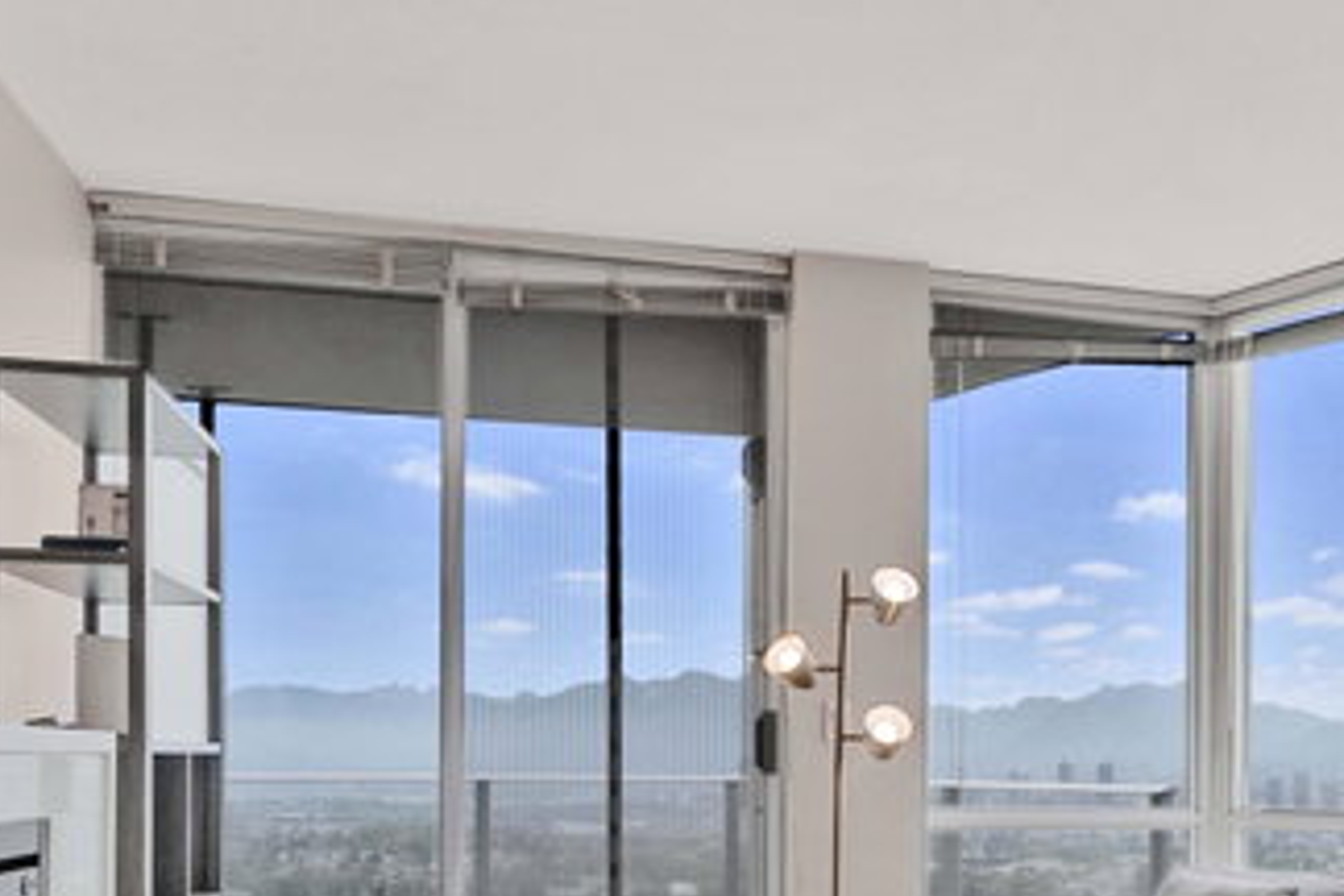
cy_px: 641
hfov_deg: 44.0
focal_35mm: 42
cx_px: 1095
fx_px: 1568
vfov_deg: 31.5
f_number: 6.3
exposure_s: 1/125
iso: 640
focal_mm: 17
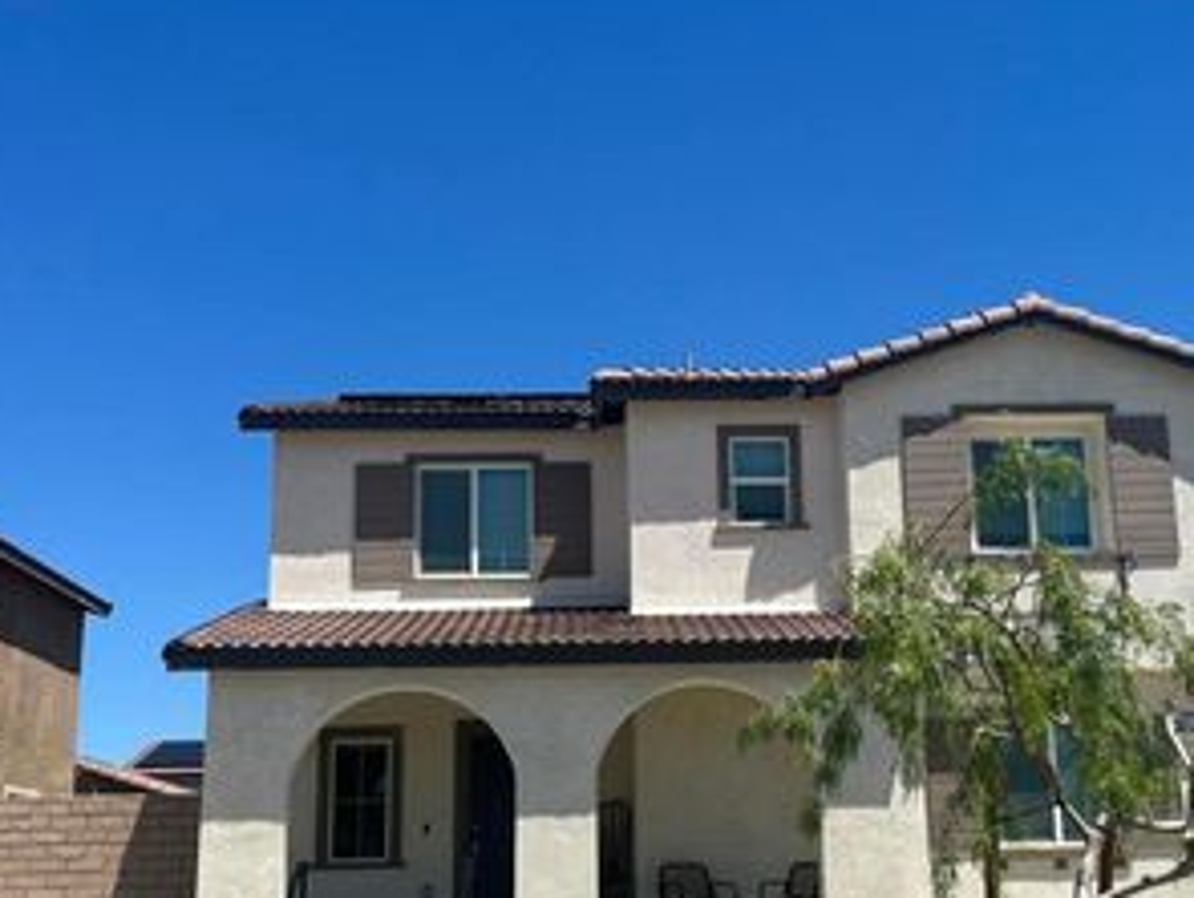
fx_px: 1520
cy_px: 516
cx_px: 660
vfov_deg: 32.9
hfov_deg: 42.8
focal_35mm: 44
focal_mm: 5.1
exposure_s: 1/4651
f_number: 1.6
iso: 50
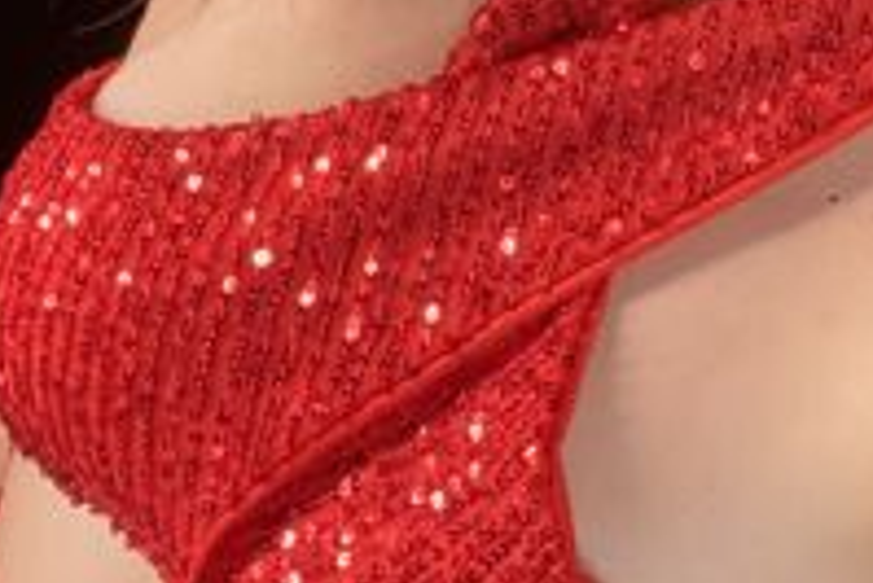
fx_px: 2281
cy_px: -127
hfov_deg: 21.6
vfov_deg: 14.1
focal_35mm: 94
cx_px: 579
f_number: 2.2
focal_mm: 2.71
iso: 400
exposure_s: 1/51
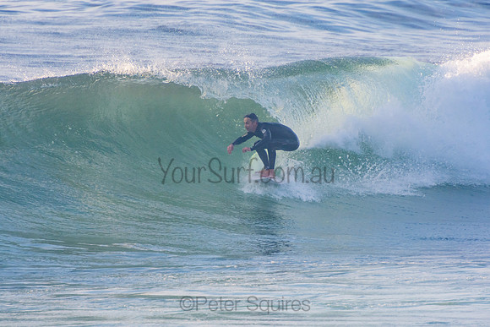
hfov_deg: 3.3
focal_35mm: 621
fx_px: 8459
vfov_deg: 2.2
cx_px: 245
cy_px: 164
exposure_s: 1/1250
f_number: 5.6
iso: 450
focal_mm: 400
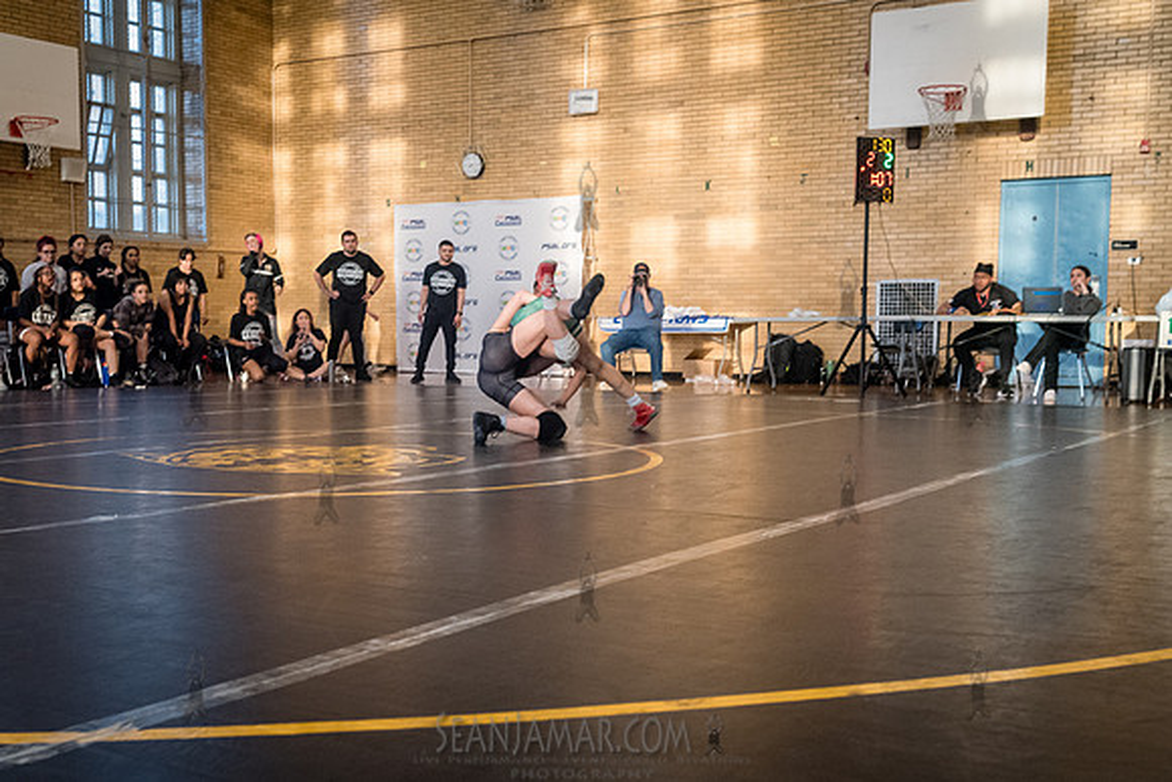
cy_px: 449
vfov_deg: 31.6
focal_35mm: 42
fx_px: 1378
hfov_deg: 46.1
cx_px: 540
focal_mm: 35
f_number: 4
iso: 5000
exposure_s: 1/400
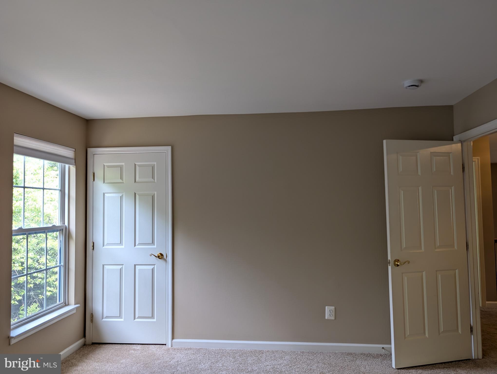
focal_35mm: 24
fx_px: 345
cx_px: 248
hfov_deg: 71.5
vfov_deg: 56.9
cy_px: 187
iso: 25
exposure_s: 1/41.3
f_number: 1.68
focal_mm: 6.9
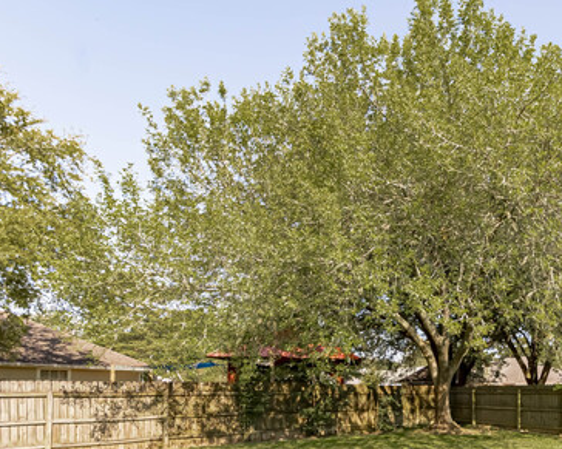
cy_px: 360
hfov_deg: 55.5
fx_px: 482
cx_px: 462
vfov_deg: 47.2
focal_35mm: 29
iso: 400
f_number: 7.1
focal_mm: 10
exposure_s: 1/640
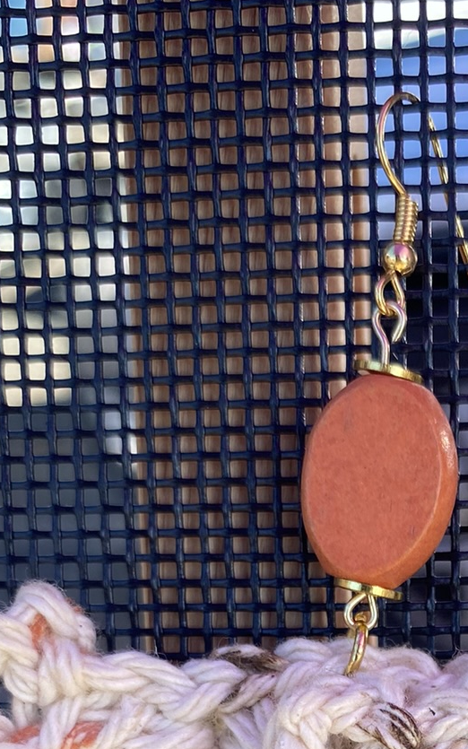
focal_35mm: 65
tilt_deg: -28.6
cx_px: 477
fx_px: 1326
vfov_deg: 28.1
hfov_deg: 19.4
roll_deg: -2.2
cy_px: 869
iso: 32
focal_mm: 4.25
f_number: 1.8
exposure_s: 1/479
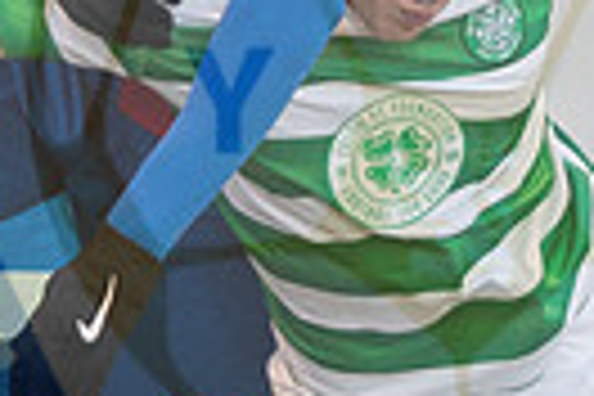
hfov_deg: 1.0
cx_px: 446
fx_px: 32733
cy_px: 70
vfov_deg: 0.7
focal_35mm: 1984
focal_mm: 300
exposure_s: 1/1000
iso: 900
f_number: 2.8
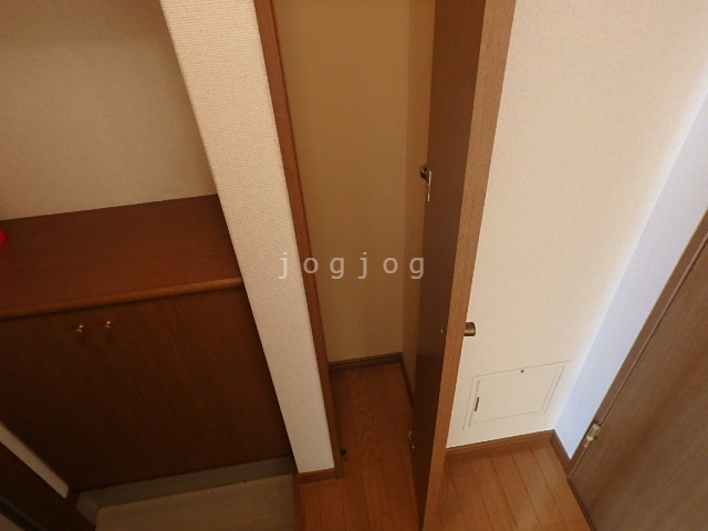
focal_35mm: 21
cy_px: 266
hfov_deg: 79.0
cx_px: 354
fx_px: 430
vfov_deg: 63.4
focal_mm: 3.7
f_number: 3.5
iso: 500
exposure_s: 1/30
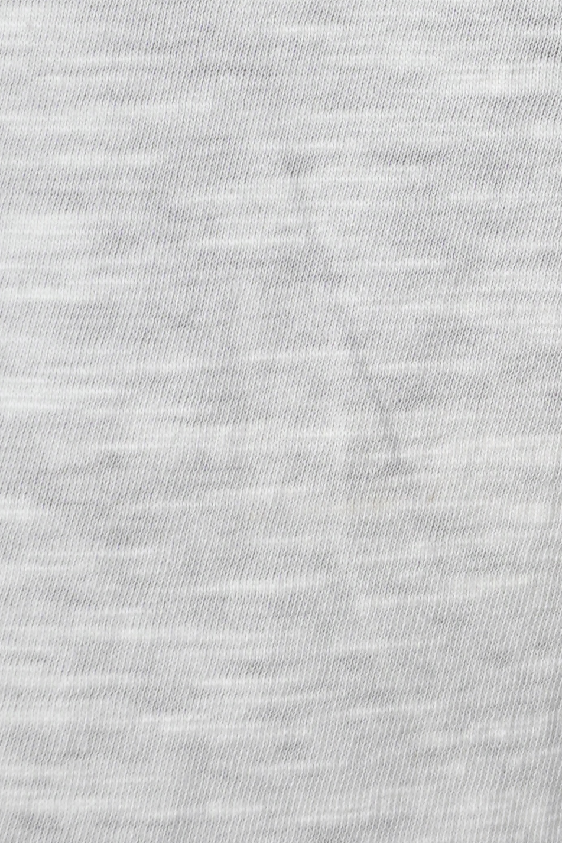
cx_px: 1157
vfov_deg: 12.3
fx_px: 3841
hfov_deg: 8.0
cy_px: -162
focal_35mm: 164
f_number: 5
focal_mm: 26
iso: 100
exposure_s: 1/1600
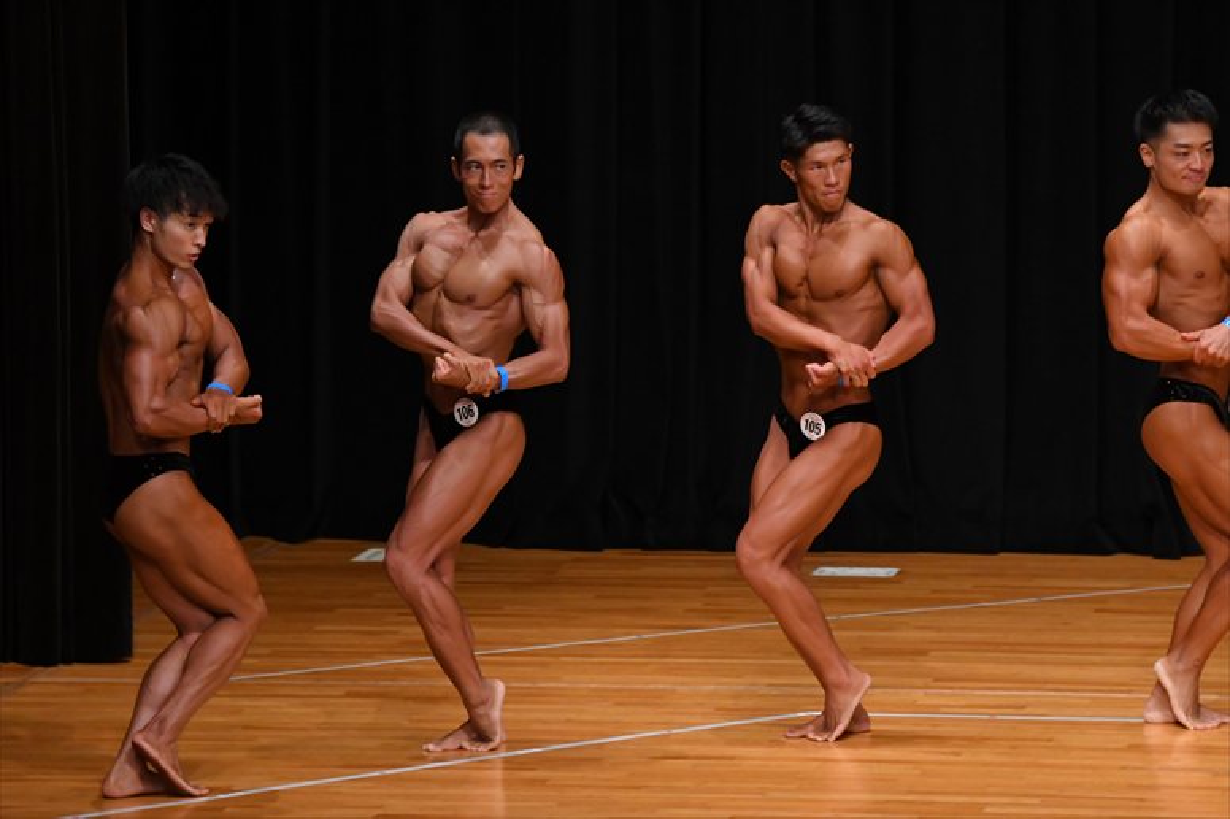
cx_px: 615
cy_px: 410
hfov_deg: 8.1
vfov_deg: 5.4
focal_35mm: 255
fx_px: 8708
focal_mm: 170
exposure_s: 1/400
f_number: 5.6
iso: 3200
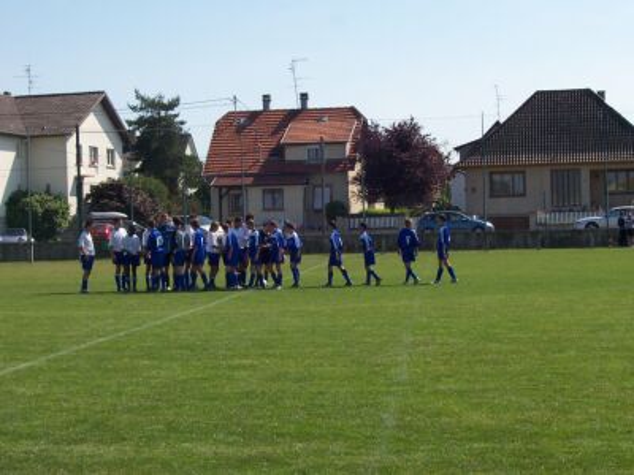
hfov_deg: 27.4
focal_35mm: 71
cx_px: 317
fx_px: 1300
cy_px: 238
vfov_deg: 20.7
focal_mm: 10.8
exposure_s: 1/350
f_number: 6.7
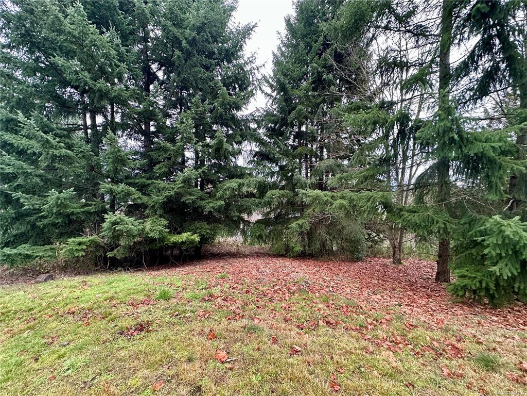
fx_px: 213
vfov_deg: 85.7
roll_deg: -0.5
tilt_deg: -3.9
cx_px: 264
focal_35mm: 14
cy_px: 198
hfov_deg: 102.1
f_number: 2.2
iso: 200
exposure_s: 1/99
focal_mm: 2.22
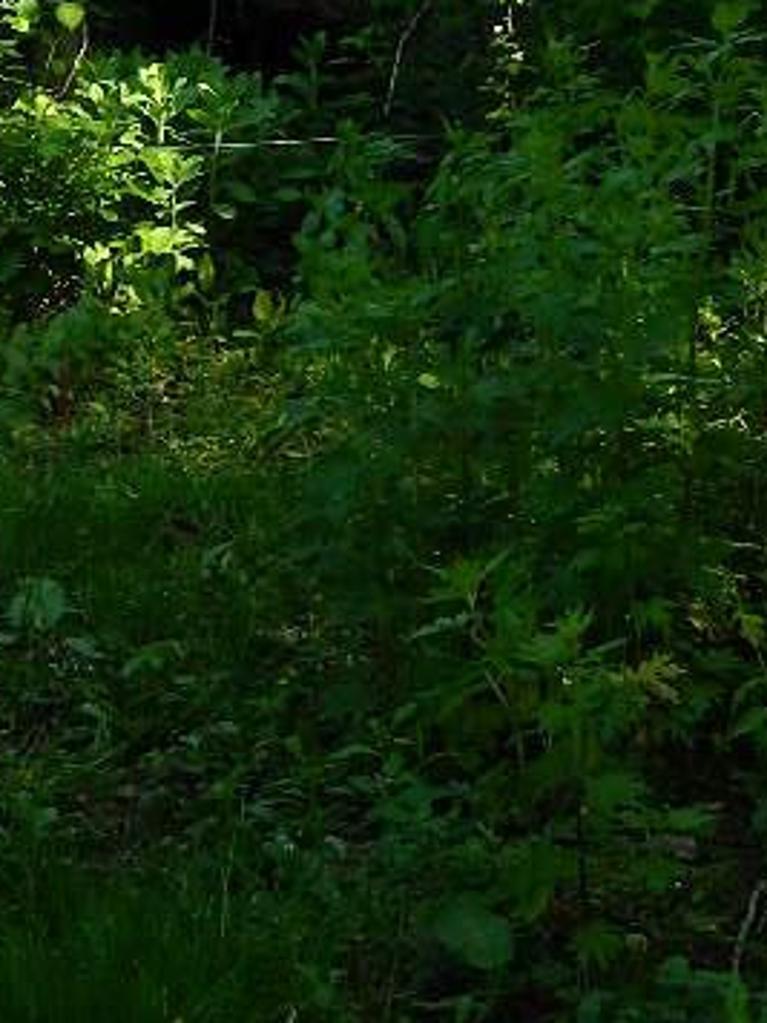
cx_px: 141
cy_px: -75
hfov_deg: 12.5
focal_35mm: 118
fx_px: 3486
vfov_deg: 16.2
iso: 80
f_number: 3.5
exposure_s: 1/100
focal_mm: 7.3
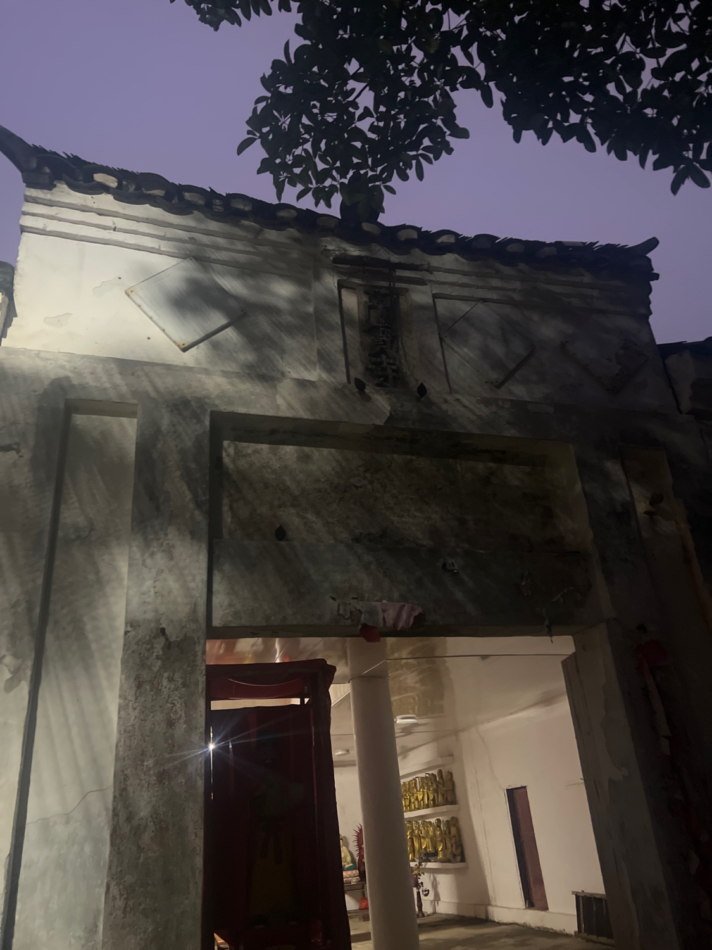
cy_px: 475
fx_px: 713
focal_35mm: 26
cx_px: 356
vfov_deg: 67.3
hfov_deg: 53.1
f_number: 1.5
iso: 1000
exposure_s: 1/30
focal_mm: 5.7
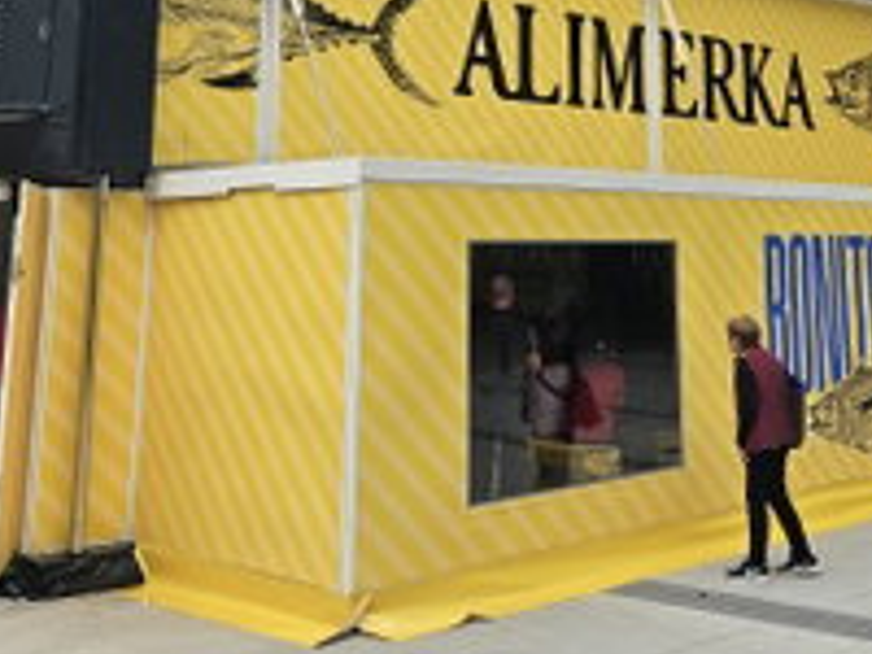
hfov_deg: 36.0
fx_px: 1335
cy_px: 46
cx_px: 545
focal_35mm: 53
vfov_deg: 26.5
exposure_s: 1/2551
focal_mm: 5.4
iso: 25
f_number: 1.8
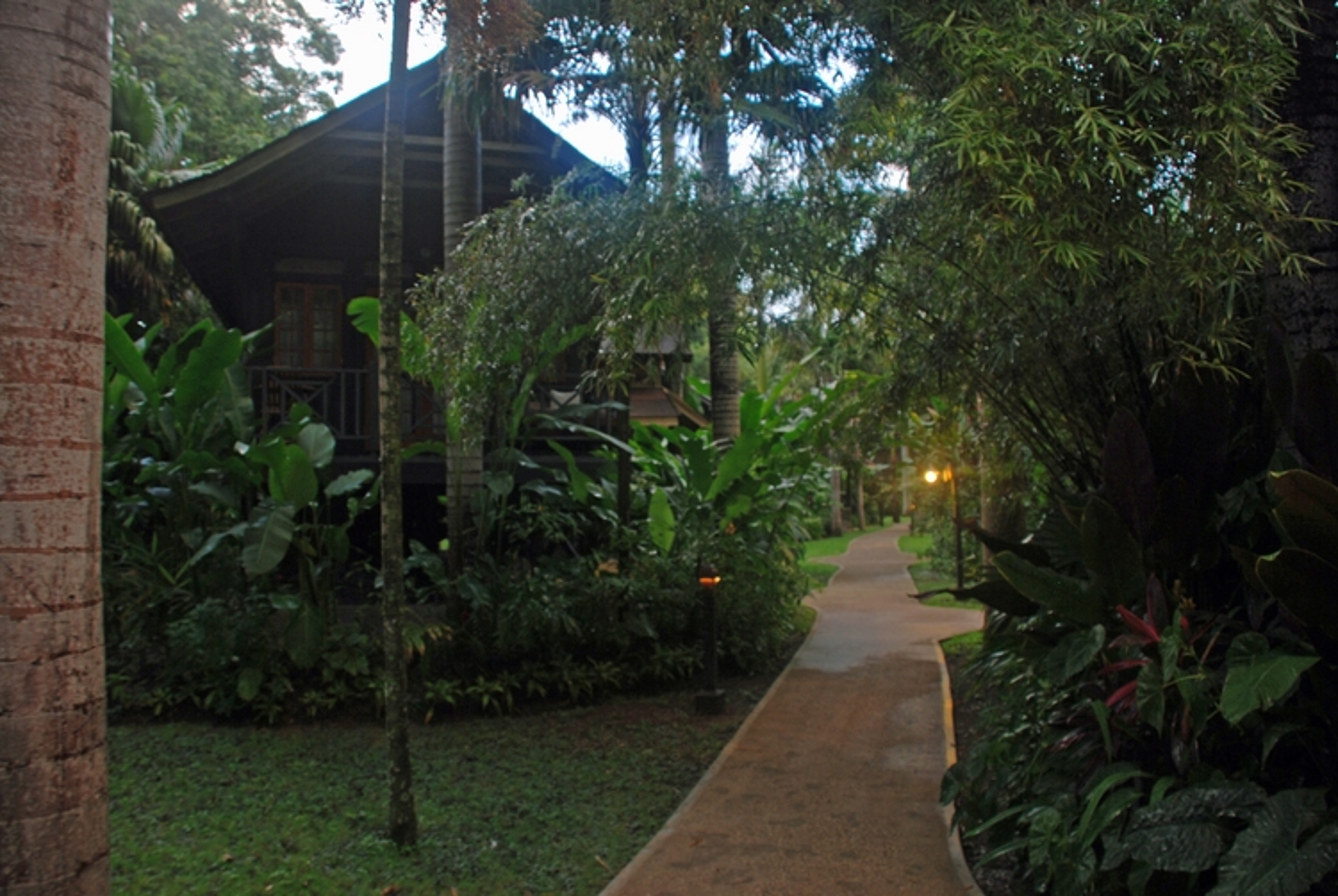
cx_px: 669
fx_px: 1005
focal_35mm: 27
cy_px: 448
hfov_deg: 67.3
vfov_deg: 48.0
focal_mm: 18
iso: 100
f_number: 3.5
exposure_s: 1/4
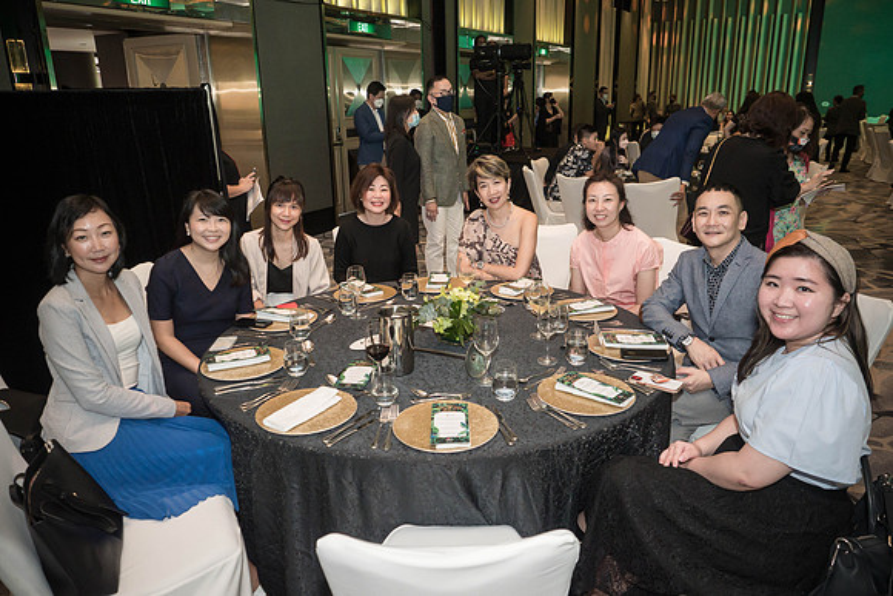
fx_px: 619
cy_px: 298
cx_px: 446
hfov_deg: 71.6
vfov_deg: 51.4
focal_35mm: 25
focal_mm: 12
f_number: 2.8
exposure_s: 1/80
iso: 1600
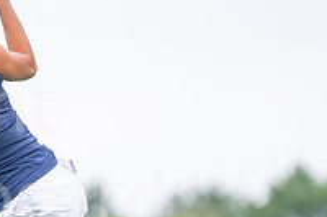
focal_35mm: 870
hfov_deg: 2.4
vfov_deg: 1.6
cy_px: 211
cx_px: -46
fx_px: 7896
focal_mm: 300
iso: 500
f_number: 4
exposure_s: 1/1000
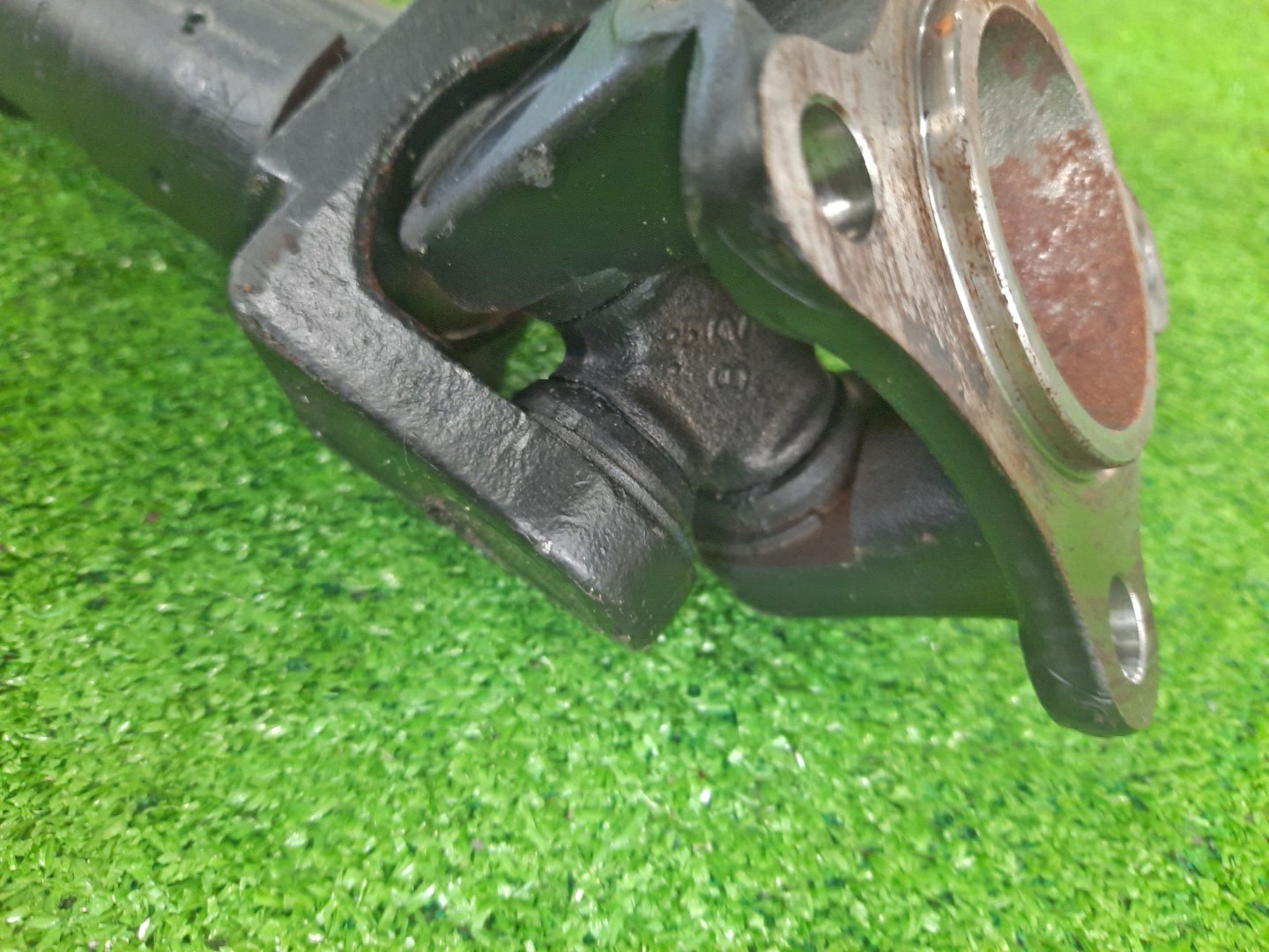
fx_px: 916
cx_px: 634
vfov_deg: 54.9
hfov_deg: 69.4
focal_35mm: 25
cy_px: 476
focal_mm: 4.6
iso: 367
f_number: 2
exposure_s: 1/33
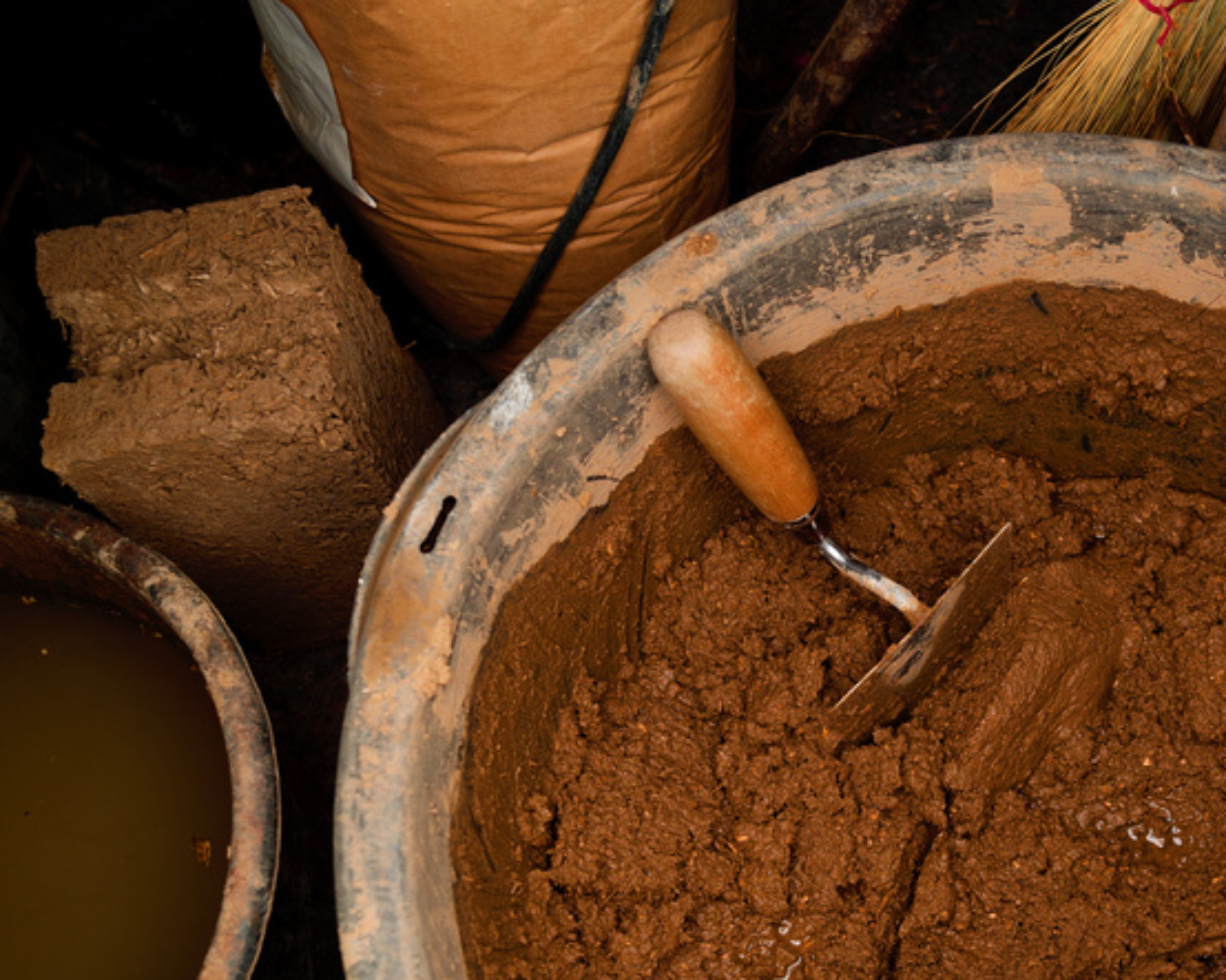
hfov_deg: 39.2
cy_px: 605
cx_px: 931
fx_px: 1669
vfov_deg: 32.6
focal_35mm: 46
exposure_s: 1/800
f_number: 5
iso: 200
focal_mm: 32
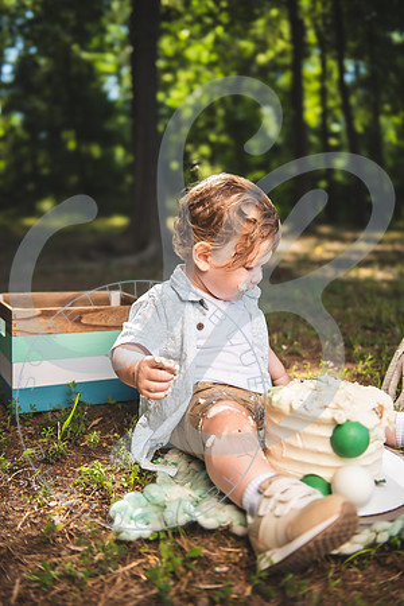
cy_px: 303
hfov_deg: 37.9
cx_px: 202
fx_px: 589
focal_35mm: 35
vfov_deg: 54.4
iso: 100
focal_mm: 35
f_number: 2.8
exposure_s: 1/800
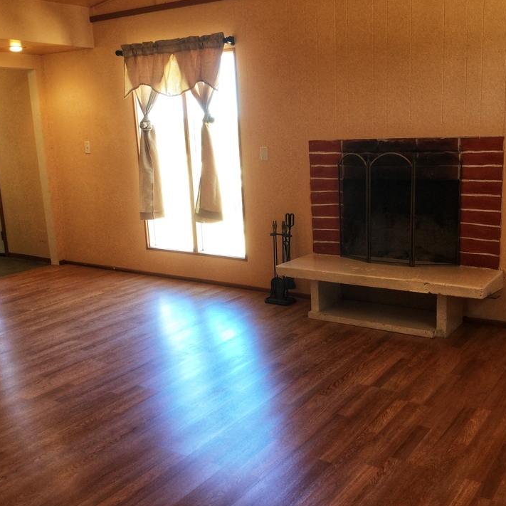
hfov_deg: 44.8
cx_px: 287
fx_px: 612
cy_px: 253
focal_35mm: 37
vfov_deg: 44.9
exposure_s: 1/30
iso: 32
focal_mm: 3.3
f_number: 2.4
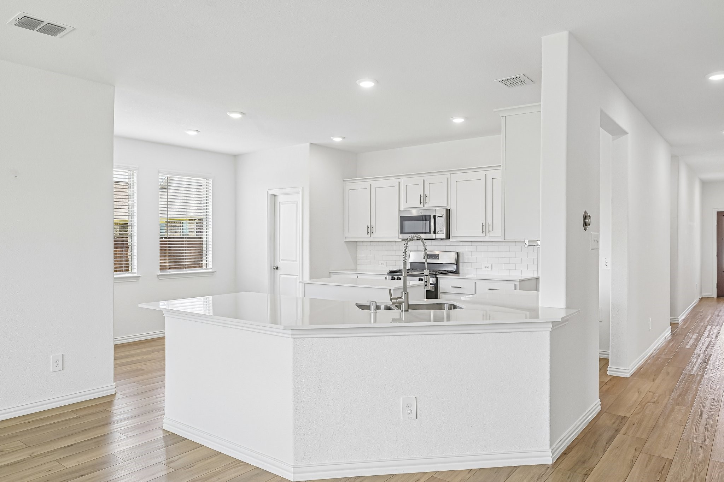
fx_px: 483
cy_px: 241
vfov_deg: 53.1
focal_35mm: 24
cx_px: 362
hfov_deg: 73.7
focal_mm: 24
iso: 400
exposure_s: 1/100
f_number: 8
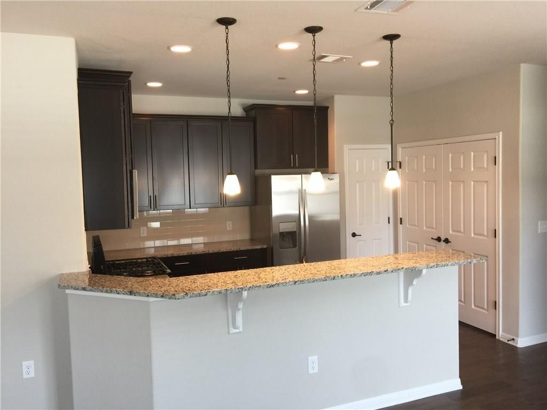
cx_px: 274
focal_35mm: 29
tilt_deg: -4.1
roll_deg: +1.0
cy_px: 205
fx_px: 458
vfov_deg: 48.2
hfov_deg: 61.7
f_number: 2.2
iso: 50
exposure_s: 1/30
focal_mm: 4.15
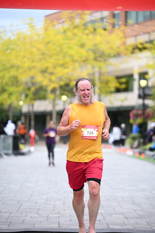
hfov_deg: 10.6
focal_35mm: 130
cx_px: 78
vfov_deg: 15.8
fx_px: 839
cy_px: 116
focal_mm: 130
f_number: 2.8
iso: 640
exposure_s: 1/2000
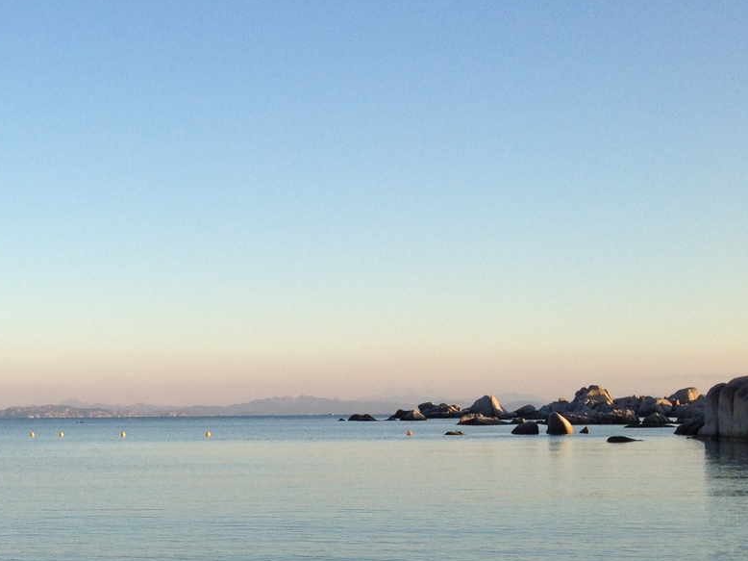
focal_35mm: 72
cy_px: 403
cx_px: 3
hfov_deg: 25.7
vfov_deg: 20.3
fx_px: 1555
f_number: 2.4
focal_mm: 4.28
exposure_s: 1/587
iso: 64
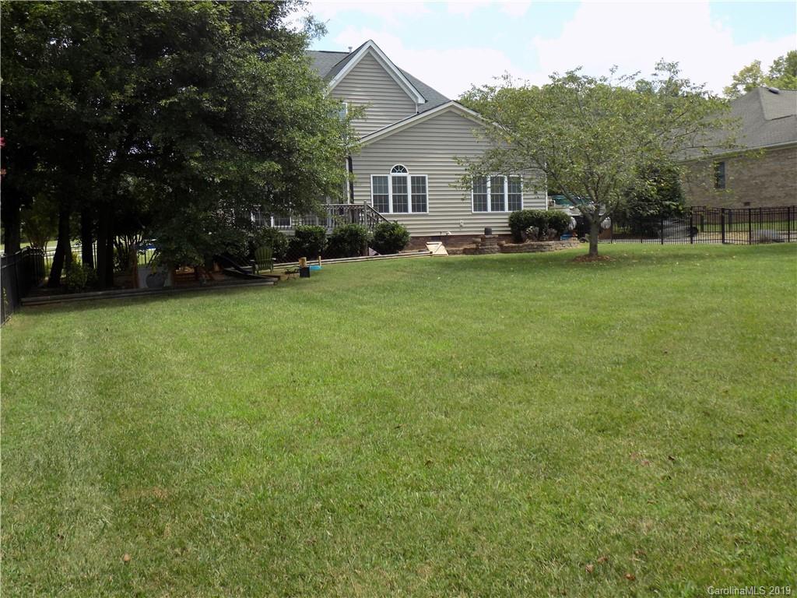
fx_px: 783
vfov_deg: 41.8
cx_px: 398
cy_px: 299
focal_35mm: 34
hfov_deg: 54.0
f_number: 3.4
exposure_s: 1/400
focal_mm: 6.1
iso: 80
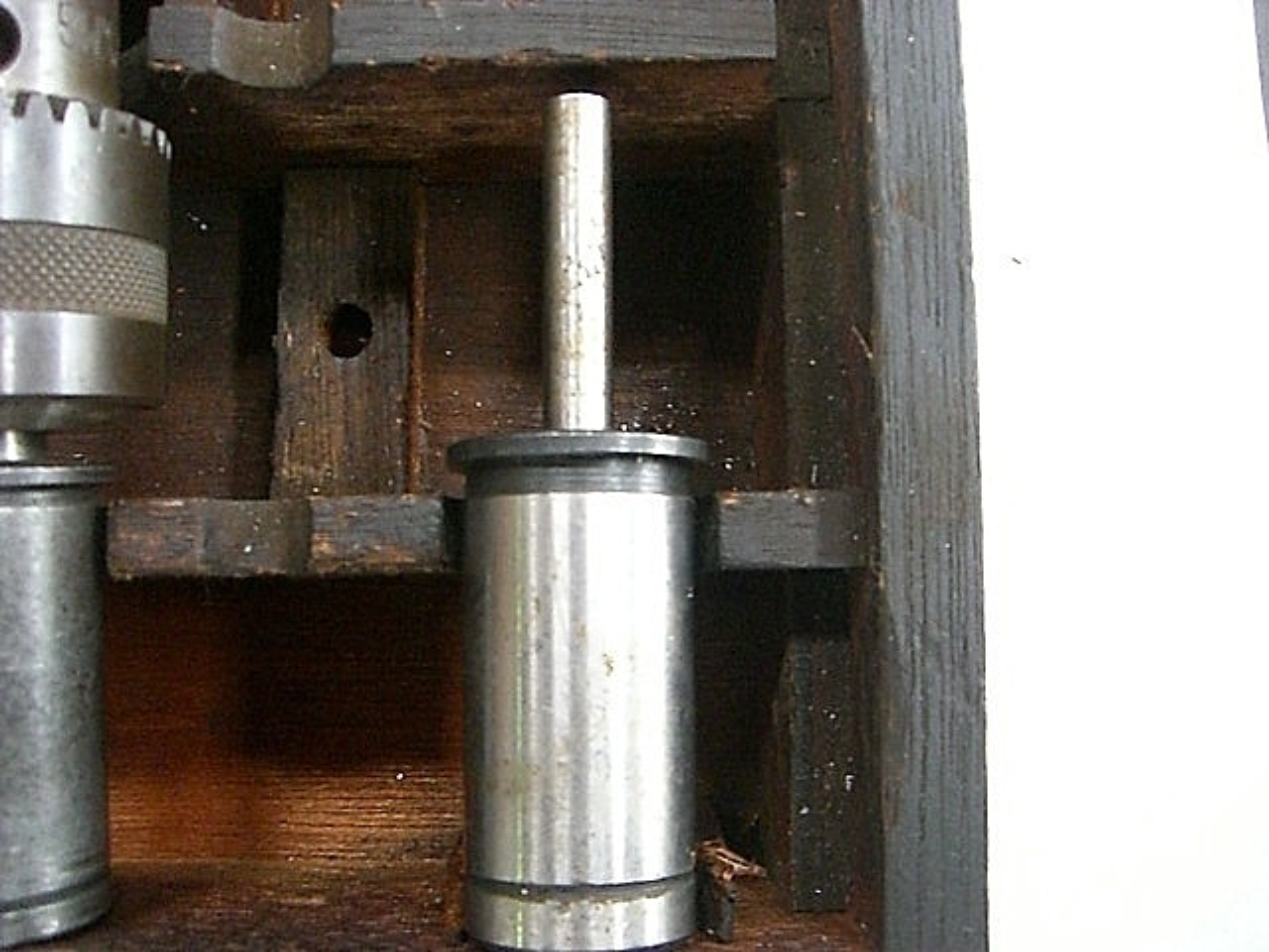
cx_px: 634
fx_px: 1393
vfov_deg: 37.7
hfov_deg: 49.0
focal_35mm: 38
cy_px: 476
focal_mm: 6.2
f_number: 2.7
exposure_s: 1/20
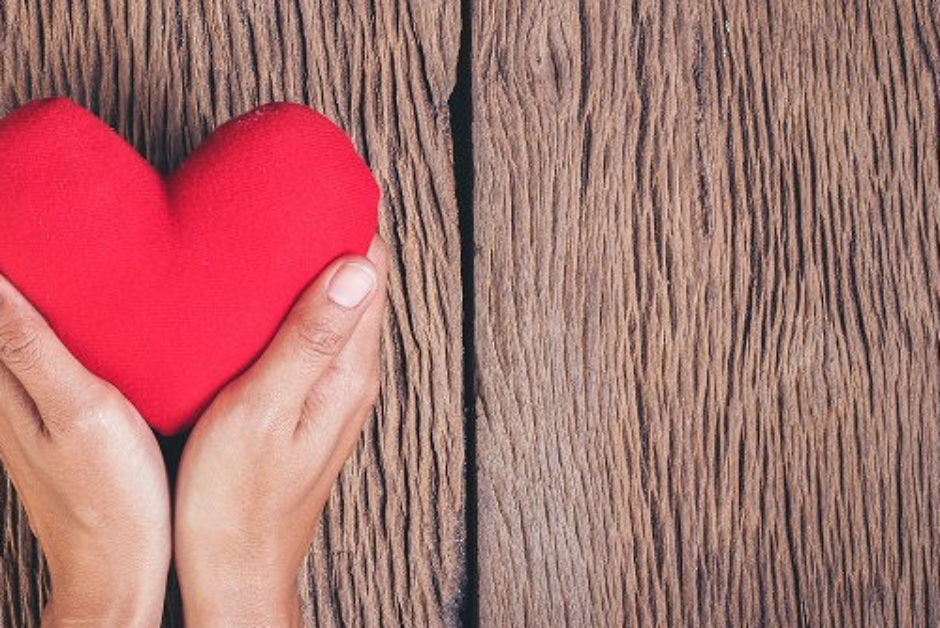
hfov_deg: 21.7
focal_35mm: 92
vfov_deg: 14.8
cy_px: 186
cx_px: 141
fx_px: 2404
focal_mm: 50
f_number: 10
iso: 160
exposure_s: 1/125
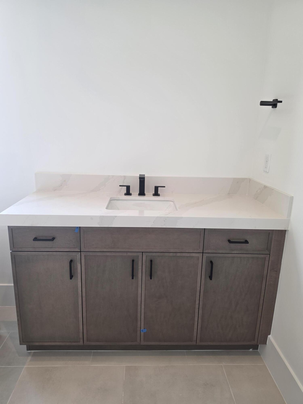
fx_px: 268
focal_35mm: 23
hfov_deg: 58.9
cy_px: 202
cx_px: 152
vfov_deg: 73.9
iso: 64
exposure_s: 1/120
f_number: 1.4
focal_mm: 6.5
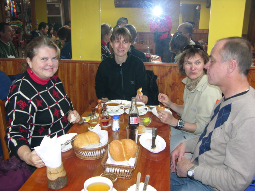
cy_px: 96
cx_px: 128
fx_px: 258
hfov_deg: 52.6
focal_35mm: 35
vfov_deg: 40.7
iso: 50
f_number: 2.8
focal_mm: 8.9
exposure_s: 1/30
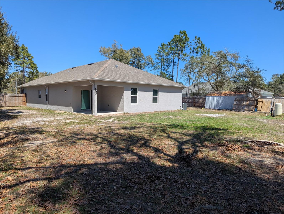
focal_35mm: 24
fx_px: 197
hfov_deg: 71.5
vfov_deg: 56.9
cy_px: 107
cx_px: 142
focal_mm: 6.81
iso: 46
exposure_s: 1/1689
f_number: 1.85
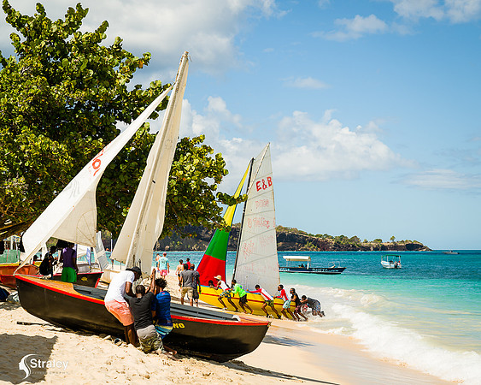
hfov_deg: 23.7
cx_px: 283
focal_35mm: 80
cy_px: 193
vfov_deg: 19.1
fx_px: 1144
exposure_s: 1/320
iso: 64
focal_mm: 70
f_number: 6.3
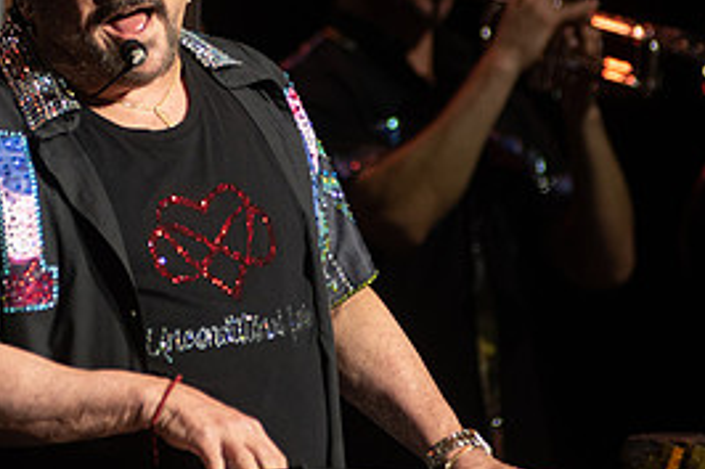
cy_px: 7
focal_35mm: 553
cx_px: 236
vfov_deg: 2.5
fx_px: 10822
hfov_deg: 3.7
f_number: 3.2
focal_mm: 200
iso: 1250
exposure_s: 1/640
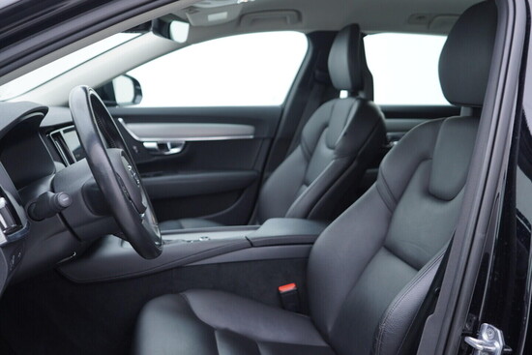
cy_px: 178
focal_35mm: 36
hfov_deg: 53.1
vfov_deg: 36.9
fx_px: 532
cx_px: 266
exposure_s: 1/40
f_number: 2.8
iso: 125
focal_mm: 24
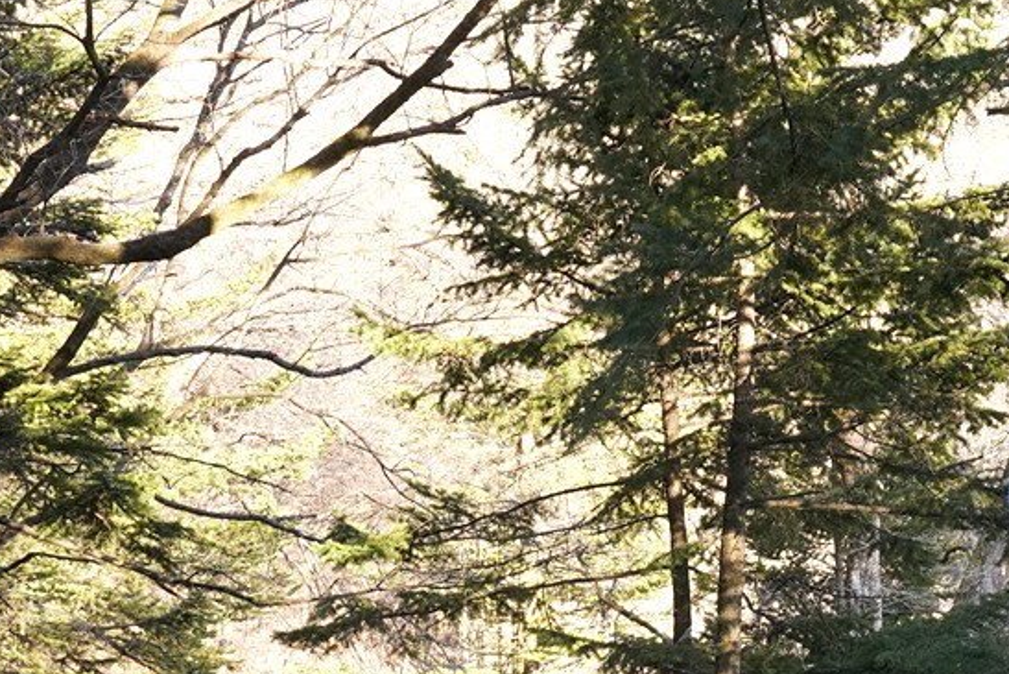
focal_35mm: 128
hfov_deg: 15.9
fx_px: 3588
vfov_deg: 10.4
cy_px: 1003
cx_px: 819
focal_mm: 35
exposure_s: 1/100
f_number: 10
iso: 1250
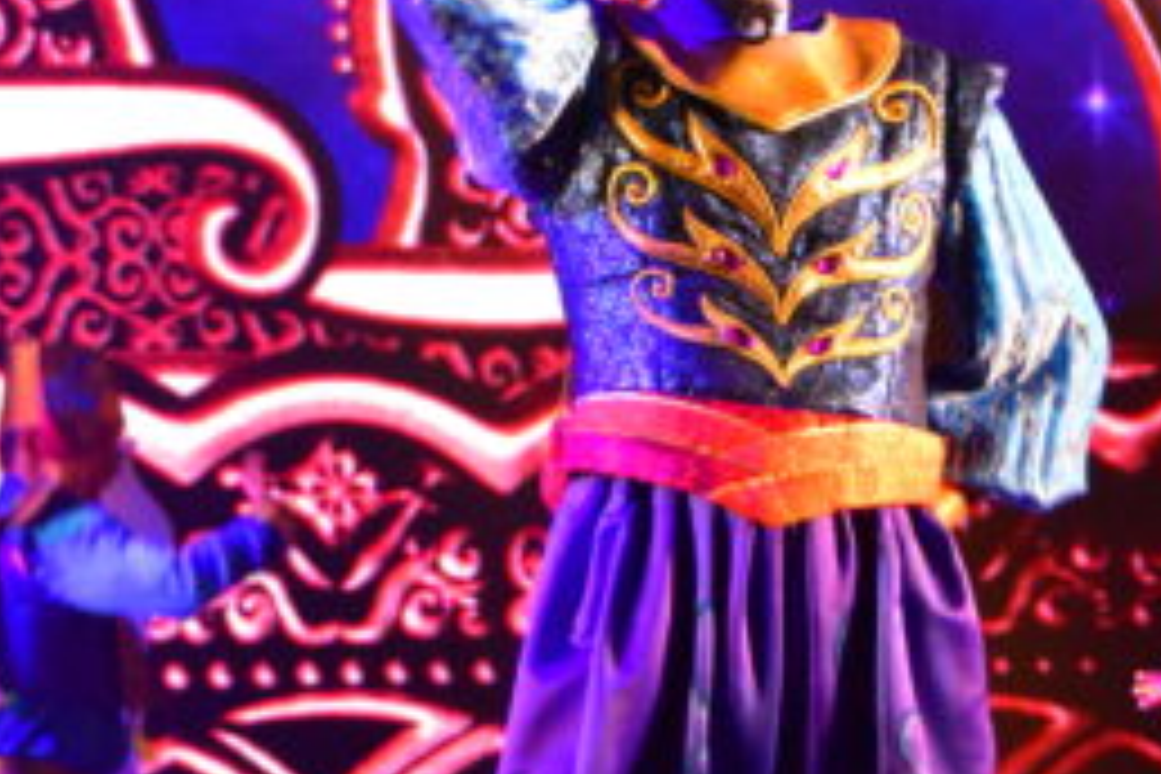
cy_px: 112
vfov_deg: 6.4
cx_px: 693
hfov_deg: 9.6
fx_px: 6901
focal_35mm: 214
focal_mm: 48
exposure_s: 1/80
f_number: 4.5
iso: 2200
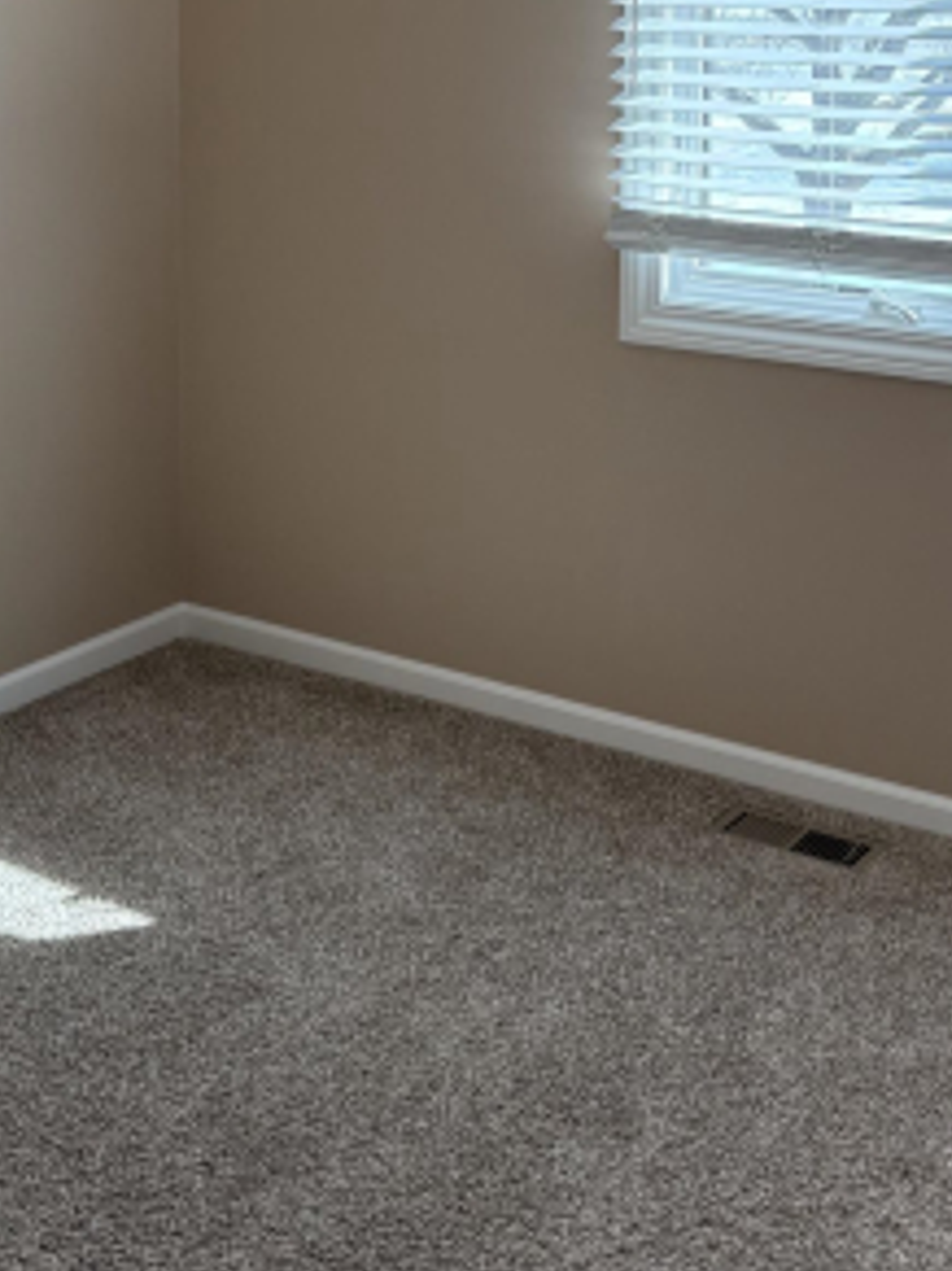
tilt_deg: -6.4
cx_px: 362
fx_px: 2018
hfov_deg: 26.5
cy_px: 207
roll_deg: +0.4
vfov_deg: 33.7
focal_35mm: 55
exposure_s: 1/298
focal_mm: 6.76
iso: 100
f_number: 1.78
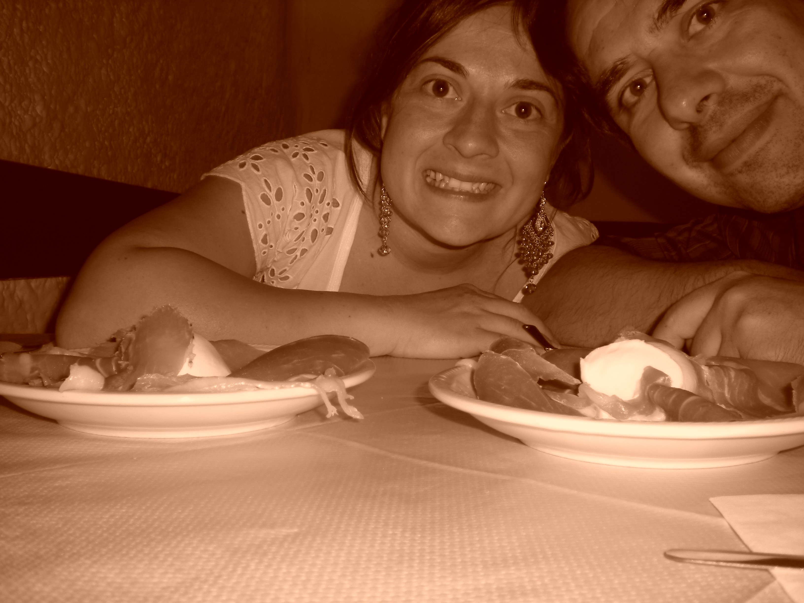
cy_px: 302
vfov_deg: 37.7
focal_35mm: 38
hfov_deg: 49.0
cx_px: 402
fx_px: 883
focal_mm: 6.3
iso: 64
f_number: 3.1
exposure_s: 1/60
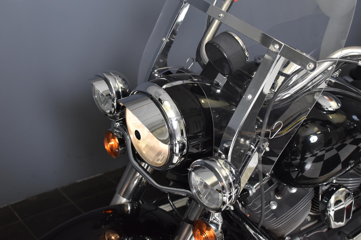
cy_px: 120
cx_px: 180
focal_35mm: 52
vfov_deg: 25.7
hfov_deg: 37.9
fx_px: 526
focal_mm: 35
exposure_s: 1/160
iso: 800
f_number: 4.5
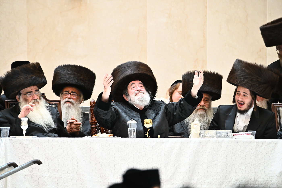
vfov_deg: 3.6
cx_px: 141
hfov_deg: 5.4
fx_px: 2976
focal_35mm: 380
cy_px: 94
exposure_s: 1/125
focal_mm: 380
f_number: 6
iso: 4000
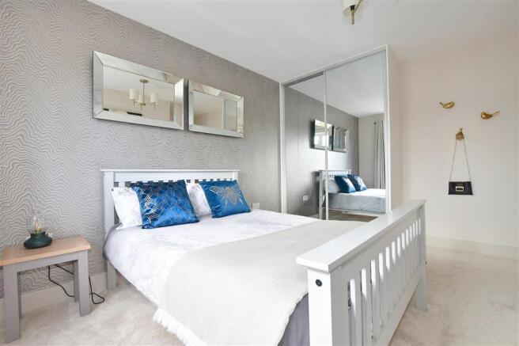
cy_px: 173
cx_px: 260
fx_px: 216
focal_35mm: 15
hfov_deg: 100.4
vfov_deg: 77.3
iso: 400
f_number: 7.1
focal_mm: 10
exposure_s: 1/10
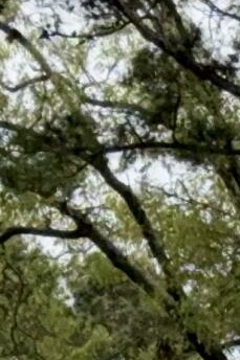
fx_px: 4364
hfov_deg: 2.9
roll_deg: -3.0
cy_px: 1155
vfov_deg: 4.5
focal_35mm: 436
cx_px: 1438
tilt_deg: -0.5
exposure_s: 1/6410
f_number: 1.78
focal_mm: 6.76
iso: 64
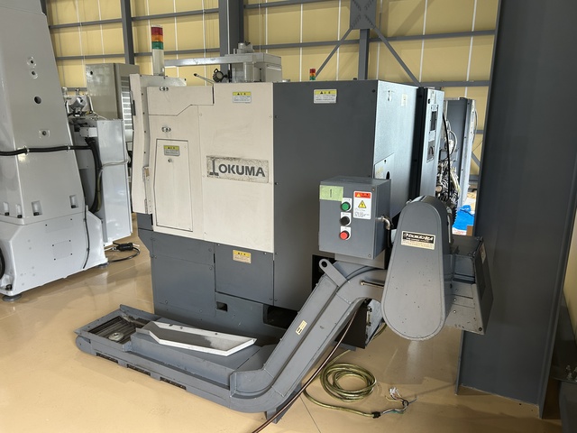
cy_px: 216
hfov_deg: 67.3
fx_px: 433
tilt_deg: -13.1
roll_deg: -0.3
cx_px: 288
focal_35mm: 26
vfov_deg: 53.1
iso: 100
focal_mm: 5.7
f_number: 1.5
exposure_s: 1/60
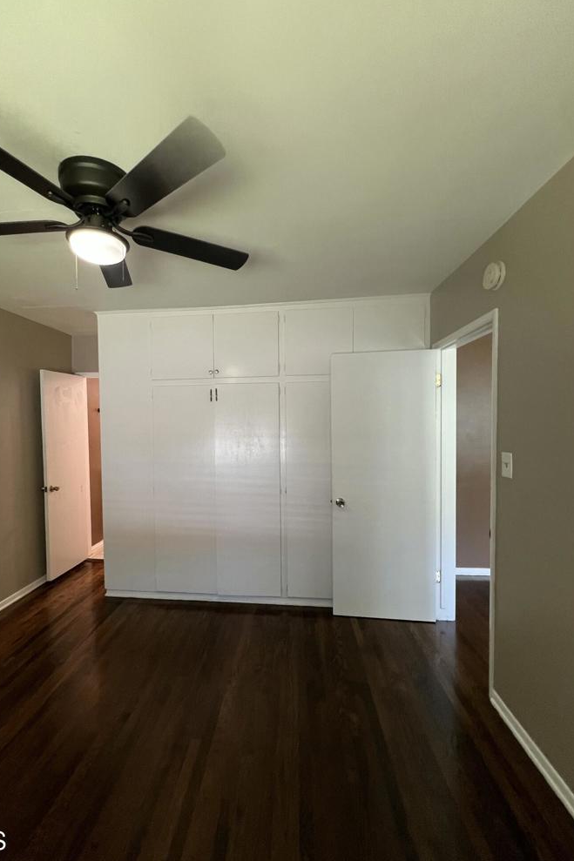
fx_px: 335
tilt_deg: -0.7
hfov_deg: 80.8
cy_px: 436
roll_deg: +0.7
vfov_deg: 104.3
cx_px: 252
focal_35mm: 14
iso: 250
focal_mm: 1.57
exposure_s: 1/79
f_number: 1.8
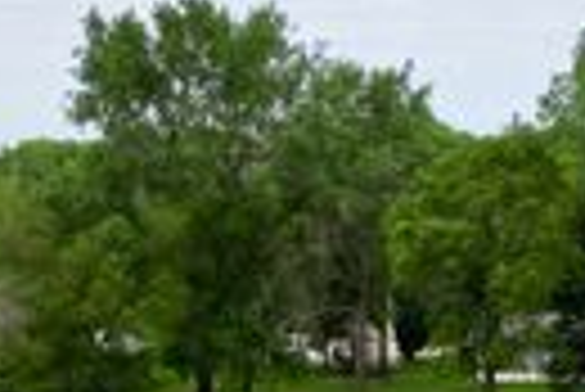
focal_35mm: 96
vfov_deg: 13.2
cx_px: 477
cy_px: 651
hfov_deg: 20.9
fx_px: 1562
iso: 120
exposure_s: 1/2500
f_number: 1.7
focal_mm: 6.72
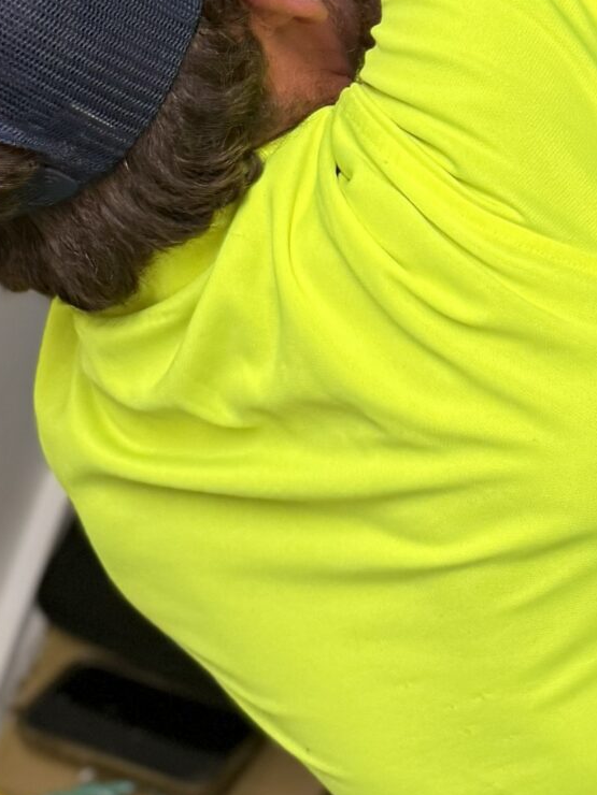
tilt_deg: -51.3
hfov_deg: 16.5
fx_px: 1909
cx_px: 845
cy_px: 189
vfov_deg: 23.3
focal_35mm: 83
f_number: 1.78
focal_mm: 6.76
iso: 200
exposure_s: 1/120
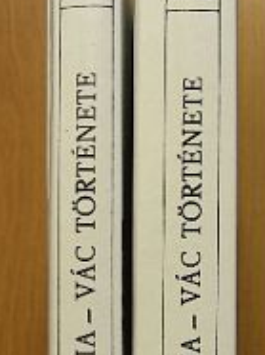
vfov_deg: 18.8
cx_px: 162
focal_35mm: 100
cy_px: 402
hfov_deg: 14.7
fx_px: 1023
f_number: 3.5
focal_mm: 6.8
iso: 50
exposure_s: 1/29.7
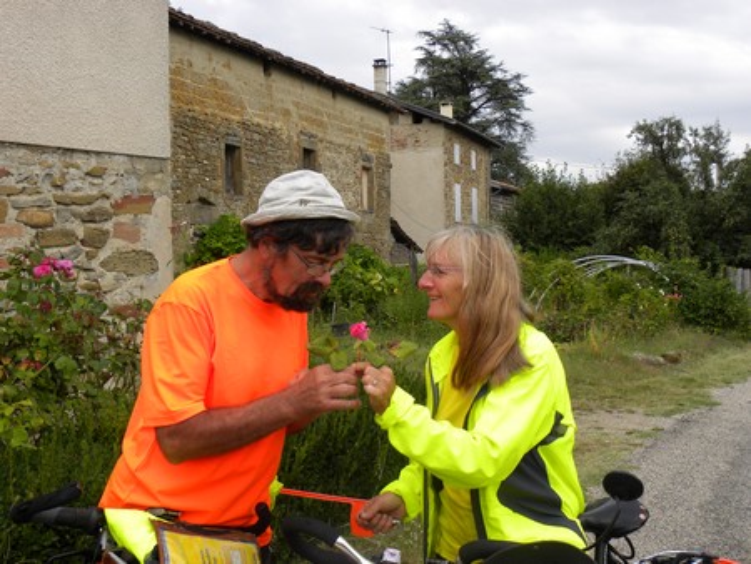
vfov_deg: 35.2
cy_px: 282
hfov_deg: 45.8
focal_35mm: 41
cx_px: 376
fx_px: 890
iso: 64
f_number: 4
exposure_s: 1/132
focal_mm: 7.3
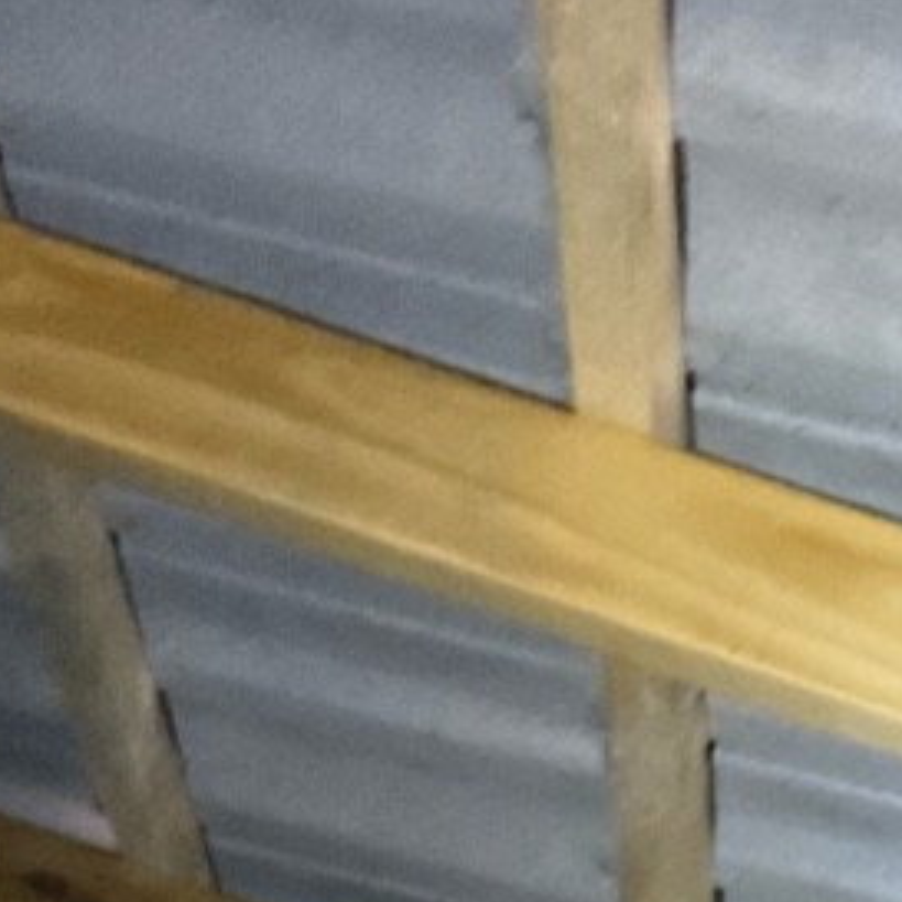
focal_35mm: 125
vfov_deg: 11.9
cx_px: 922
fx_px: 3685
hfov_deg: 13.7
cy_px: 1984
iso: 320
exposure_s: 1/30
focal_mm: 3
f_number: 1.8
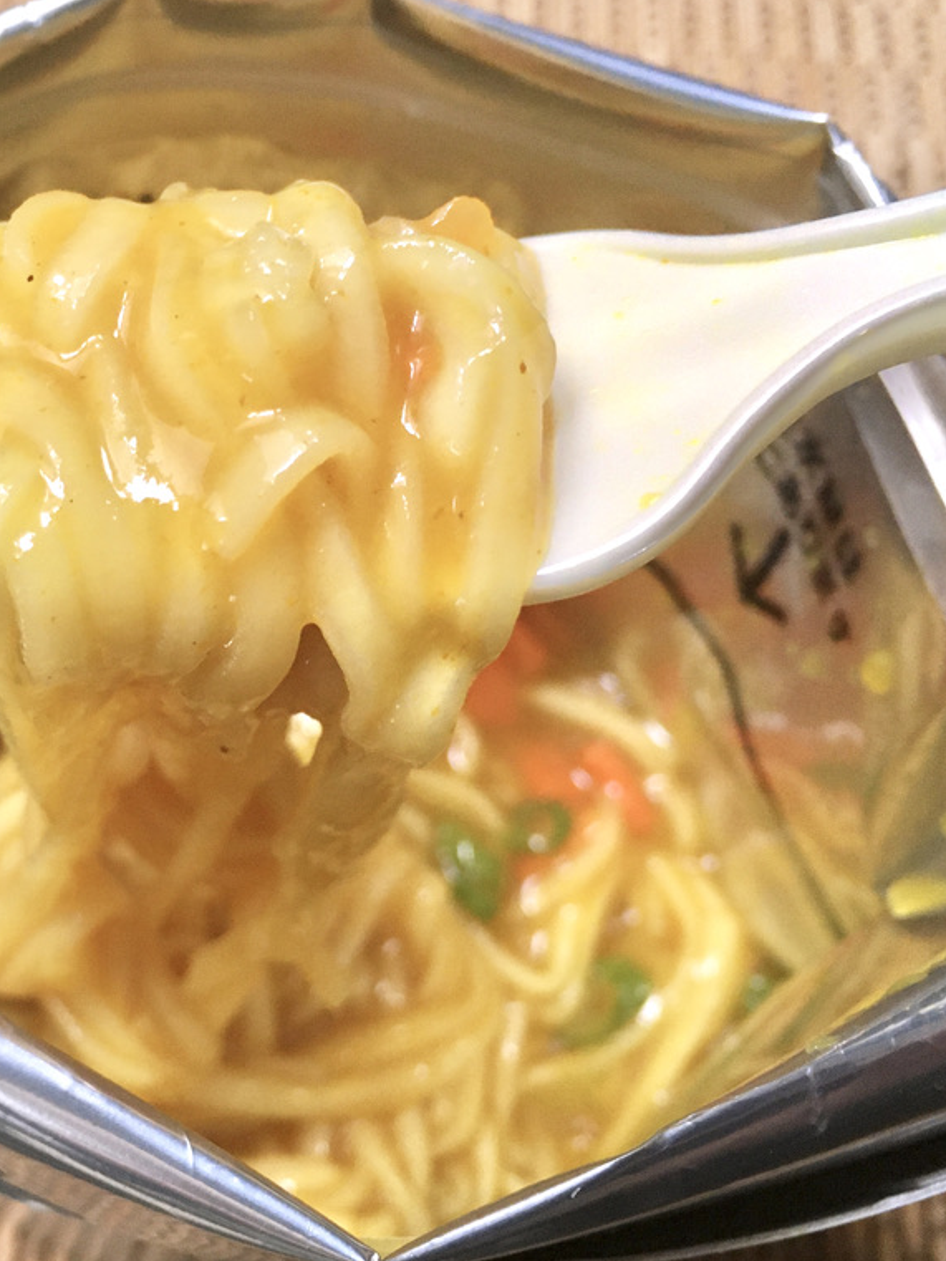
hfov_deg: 36.2
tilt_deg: -65.5
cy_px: 628
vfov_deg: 47.9
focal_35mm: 39
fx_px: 1421
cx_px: 272
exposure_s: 1/33
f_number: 2.2
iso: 160
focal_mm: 4.15
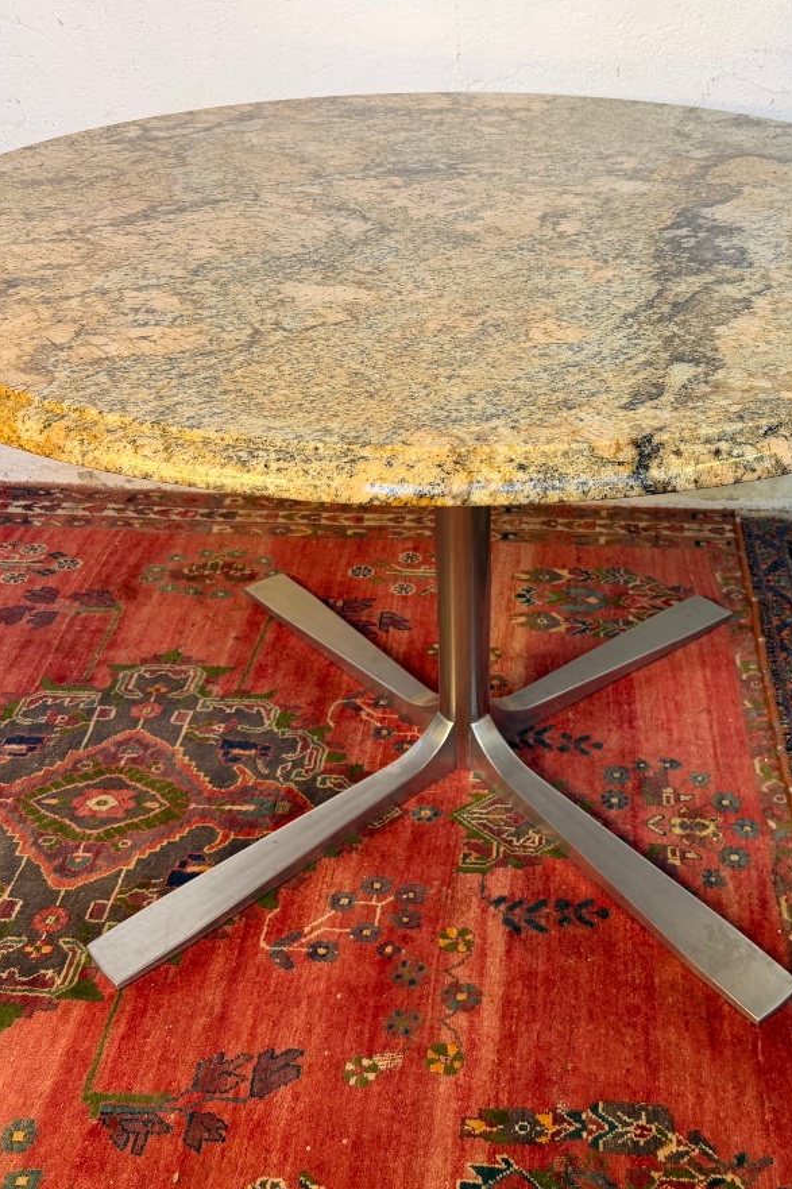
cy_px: 598
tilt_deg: -34.0
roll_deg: -0.9
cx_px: 506
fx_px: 1122
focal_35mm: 34
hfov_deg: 38.6
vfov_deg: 55.8
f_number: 1.78
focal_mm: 6.76
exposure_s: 1/100
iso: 160
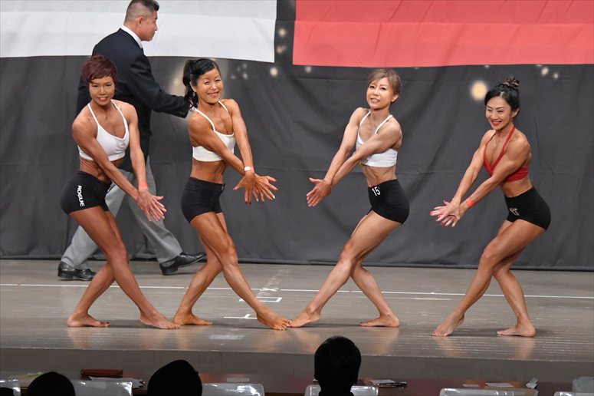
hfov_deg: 11.2
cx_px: 297
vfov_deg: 7.5
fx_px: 3018
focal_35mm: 183
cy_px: 198
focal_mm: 122
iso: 6400
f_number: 5.6
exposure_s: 1/400
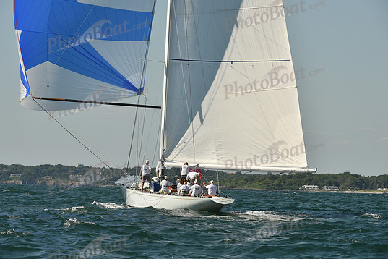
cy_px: 128
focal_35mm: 216
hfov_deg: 9.5
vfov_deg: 6.4
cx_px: 186
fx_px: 2328
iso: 250
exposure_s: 1/1000
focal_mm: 200
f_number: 8
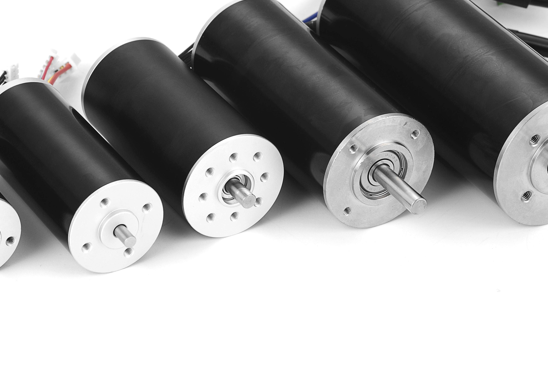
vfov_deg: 8.9
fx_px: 2345
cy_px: 101
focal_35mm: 154
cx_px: 257
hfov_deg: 13.3
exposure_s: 1/125
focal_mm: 90
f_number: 20
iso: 100
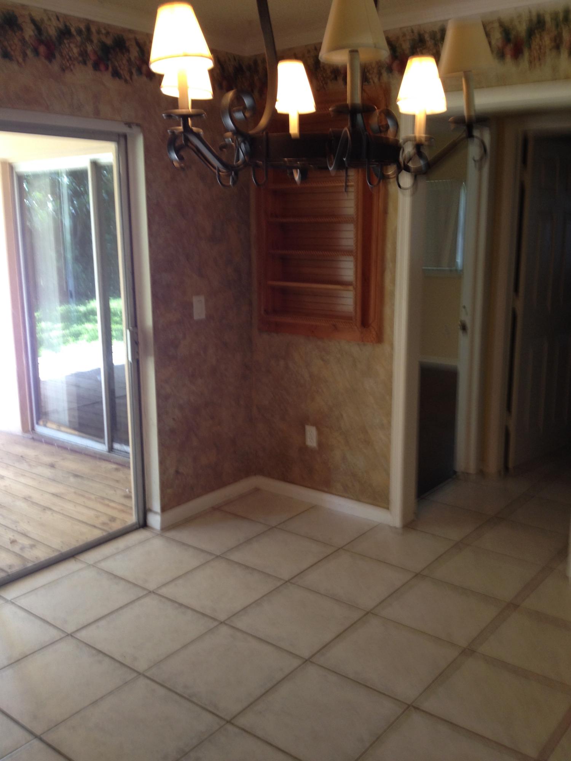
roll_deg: +1.7
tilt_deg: -15.2
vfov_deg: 52.6
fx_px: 770
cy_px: 380
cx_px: 286
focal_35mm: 35
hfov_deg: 40.7
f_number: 2.4
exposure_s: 1/20
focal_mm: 4.28
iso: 50
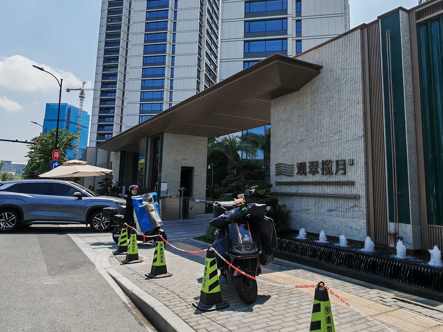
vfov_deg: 51.1
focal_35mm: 27
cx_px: 230
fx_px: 346
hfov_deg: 65.3
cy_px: 136
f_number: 2.2
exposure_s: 1/2000
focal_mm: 1.96
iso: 50
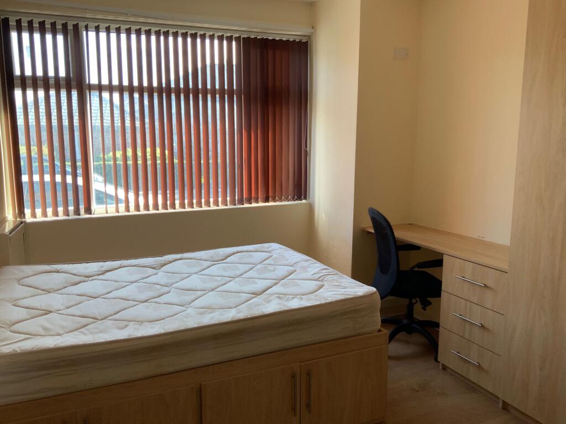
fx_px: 474
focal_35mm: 29
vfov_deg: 48.2
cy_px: 212
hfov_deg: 61.7
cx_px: 283
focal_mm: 3
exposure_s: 1/122
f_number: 1.8
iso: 40
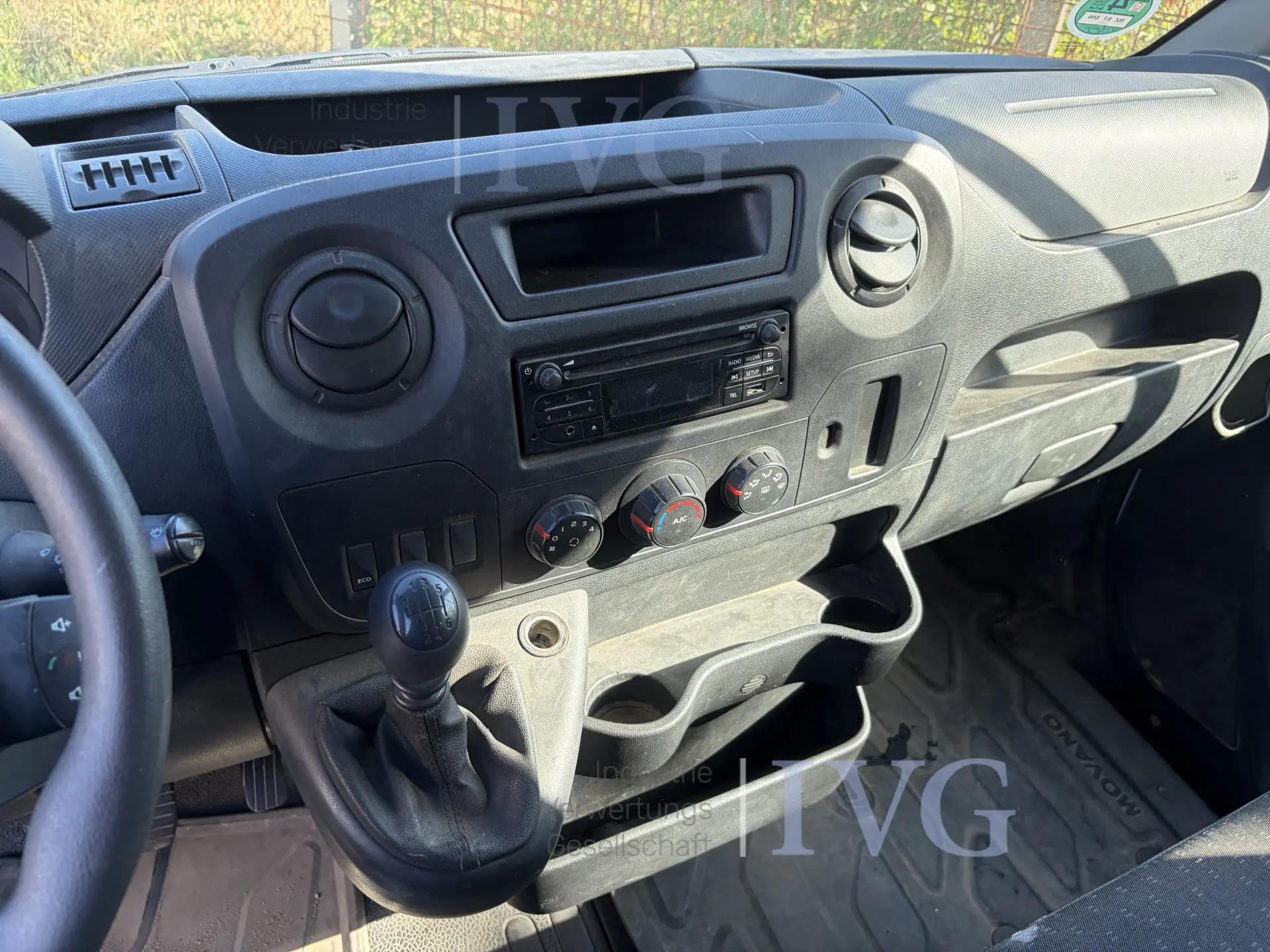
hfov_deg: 67.3
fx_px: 954
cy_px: 476
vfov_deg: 53.1
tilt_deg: -38.3
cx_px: 635
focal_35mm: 26
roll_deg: -5.5
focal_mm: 5.96
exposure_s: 1/156
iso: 50
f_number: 1.6
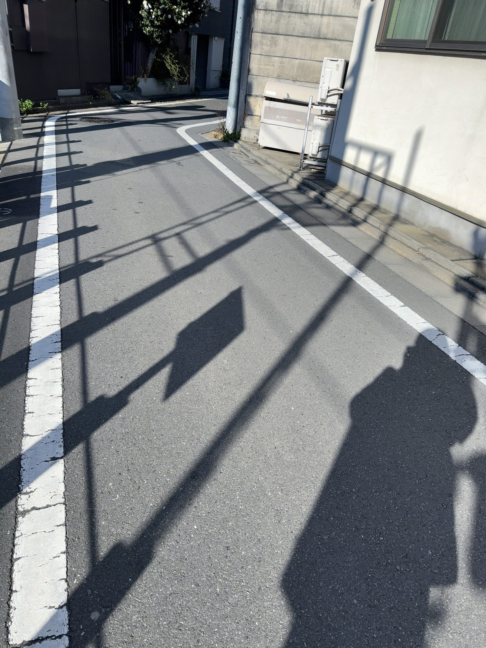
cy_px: 324
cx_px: 243
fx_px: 449
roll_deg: -7.0
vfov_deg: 71.6
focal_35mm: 24
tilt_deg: -29.4
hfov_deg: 56.8
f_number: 1.78
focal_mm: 6.86
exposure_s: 1/3597
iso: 80
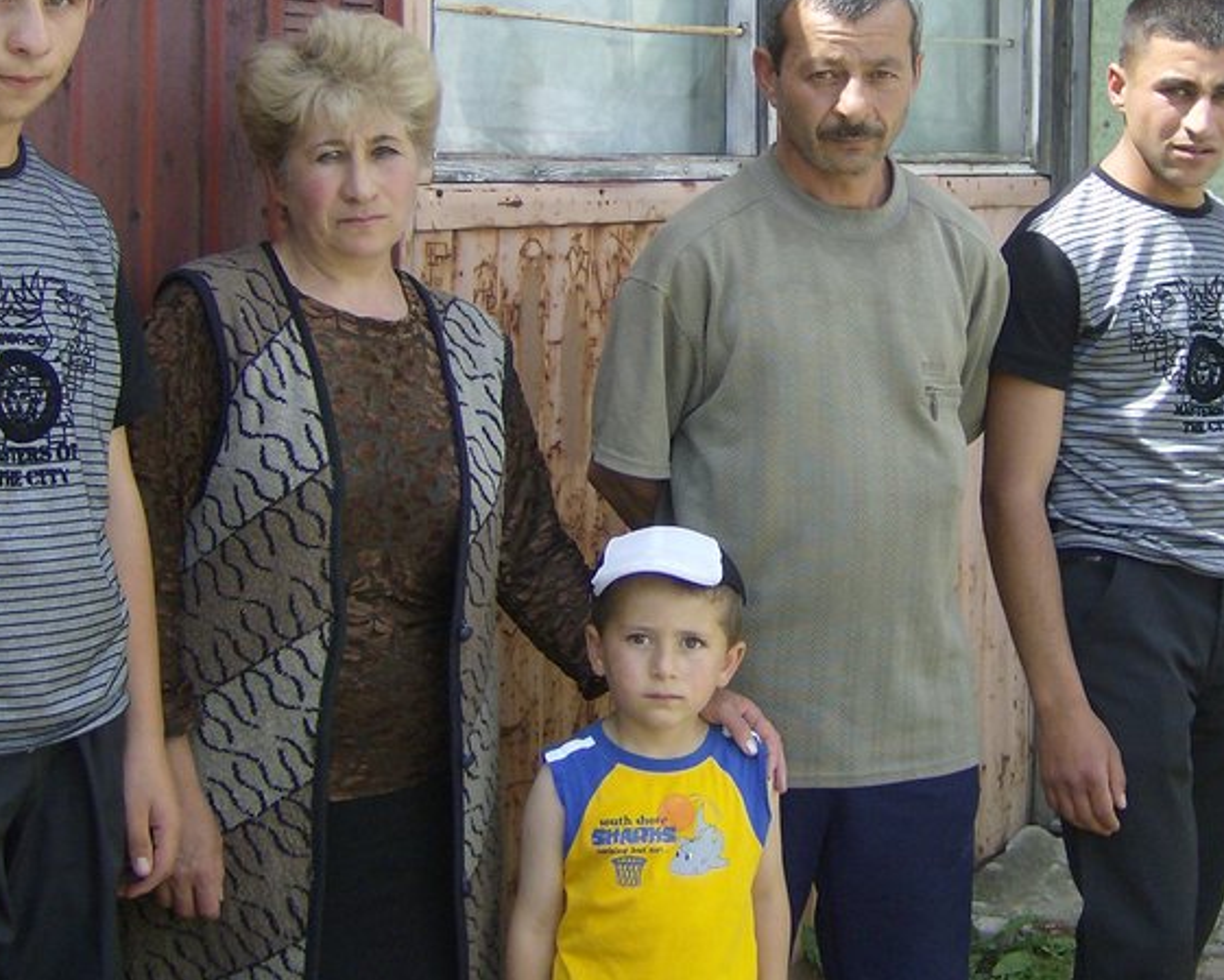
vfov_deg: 23.6
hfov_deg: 29.5
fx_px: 2319
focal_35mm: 64
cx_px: 742
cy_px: 259
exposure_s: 1/468
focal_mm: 6
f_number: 2.8
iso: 100
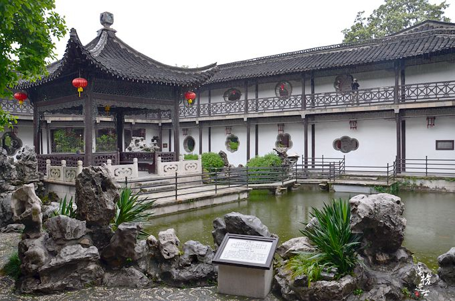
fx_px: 397
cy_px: 150
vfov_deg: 41.5
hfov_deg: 59.6
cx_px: 228
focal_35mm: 32
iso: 400
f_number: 9
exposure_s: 1/100
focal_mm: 21
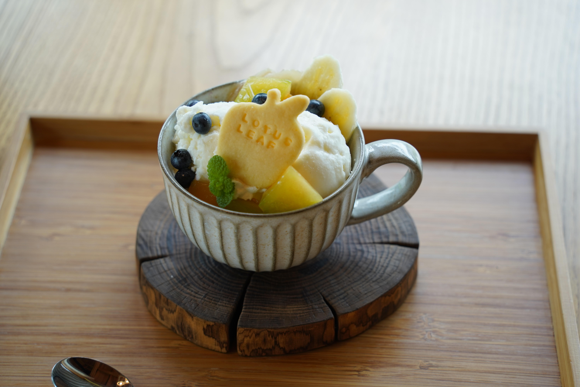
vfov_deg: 17.3
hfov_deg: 25.7
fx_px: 1273
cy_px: 194
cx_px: 290
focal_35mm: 79
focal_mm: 79
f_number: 4.5
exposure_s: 1/160
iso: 250
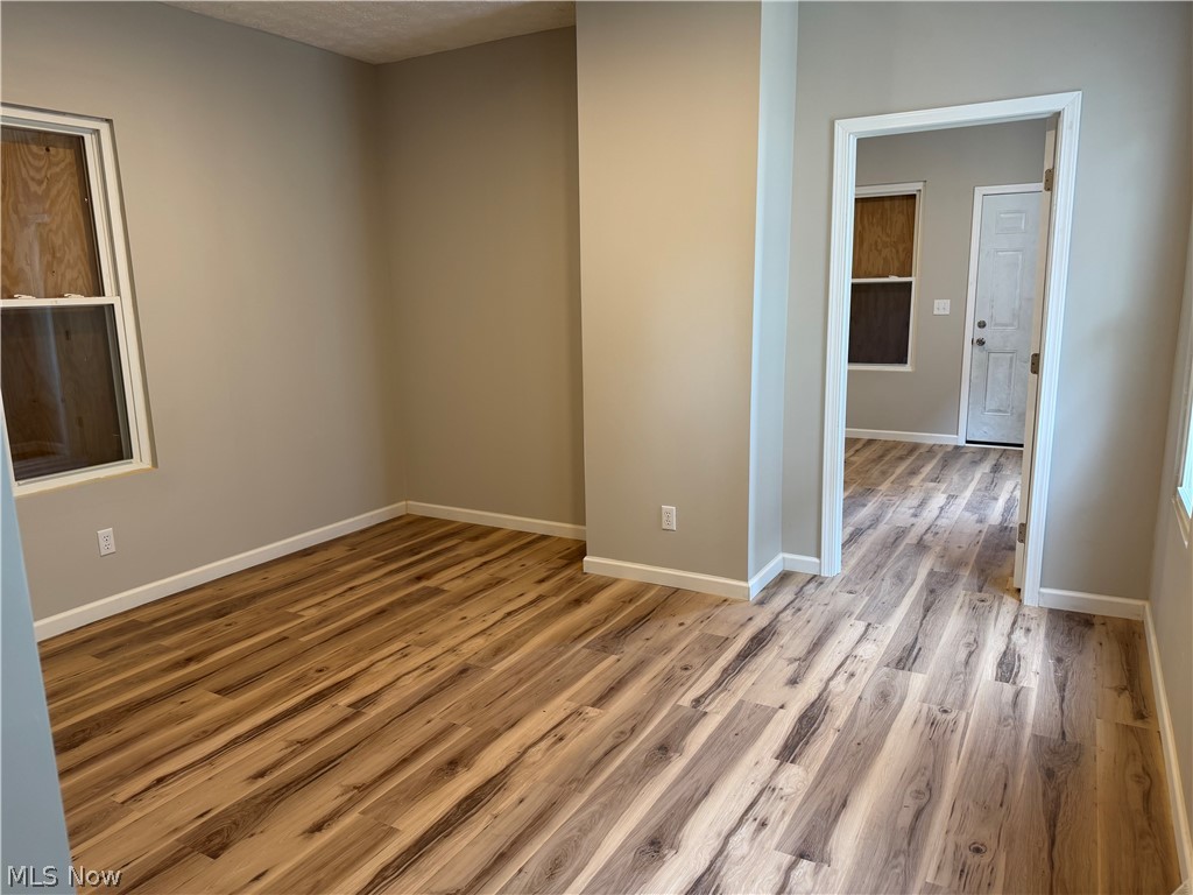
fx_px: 827
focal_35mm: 24
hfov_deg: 71.6
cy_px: 448
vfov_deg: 56.8
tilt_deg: -11.2
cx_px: 596
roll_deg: +1.4
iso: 125
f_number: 1.78
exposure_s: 1/60
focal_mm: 6.76
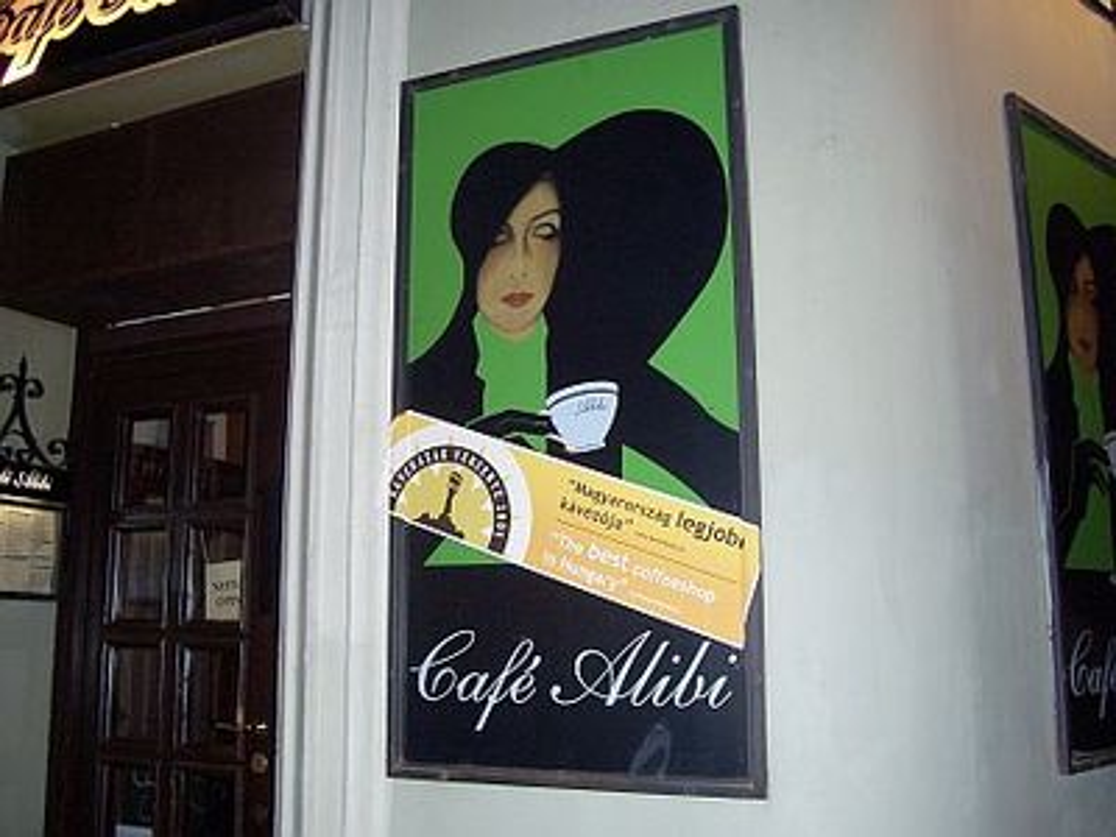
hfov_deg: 54.0
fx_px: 1096
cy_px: 418
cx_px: 558
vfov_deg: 41.8
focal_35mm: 34
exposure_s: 1/60
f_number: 2.7
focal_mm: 5.6
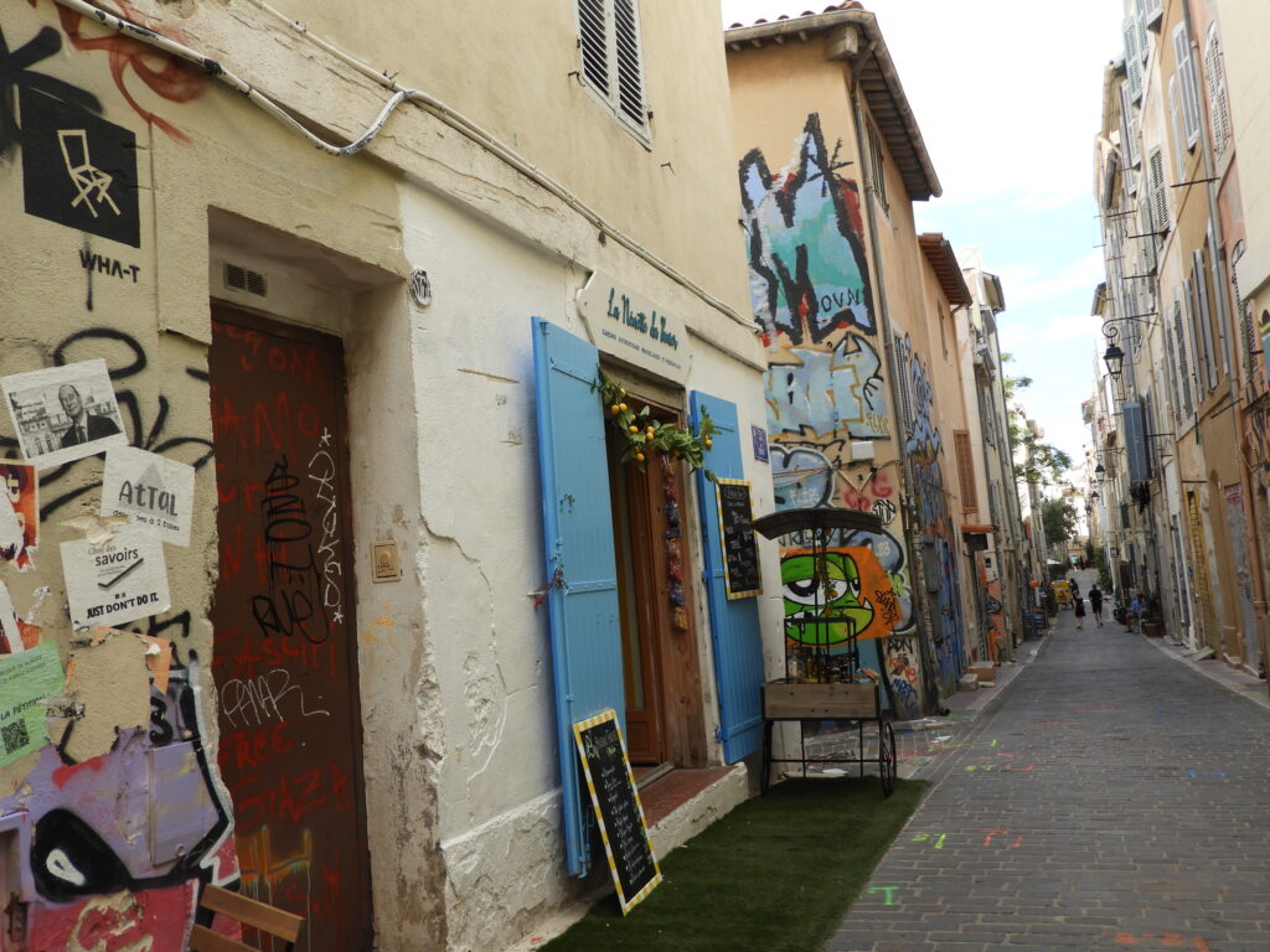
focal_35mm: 30
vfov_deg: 46.8
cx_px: 635
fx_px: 1101
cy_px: 476
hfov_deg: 60.0
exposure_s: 1/320
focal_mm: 5.4
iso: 100
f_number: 3.5
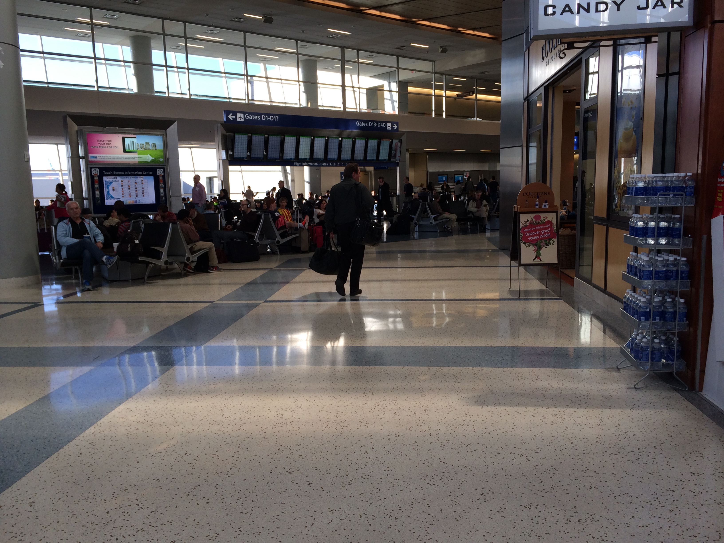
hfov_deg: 60.0
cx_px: 362
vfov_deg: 46.8
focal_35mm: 30
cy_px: 272
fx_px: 627
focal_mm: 4.12
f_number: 2.2
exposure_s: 1/120
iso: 40
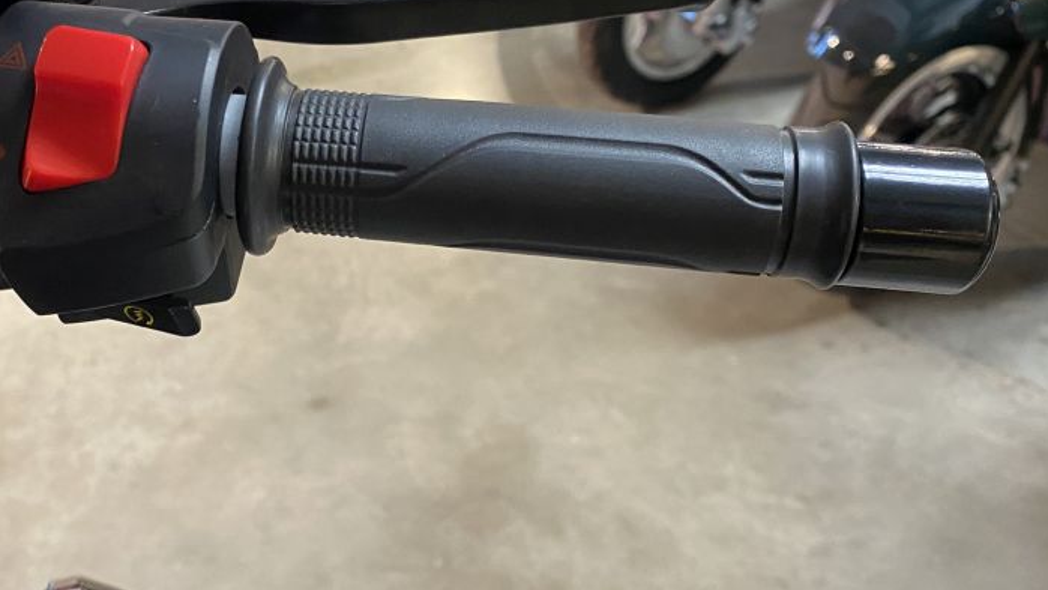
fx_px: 1195
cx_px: 362
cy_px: 229
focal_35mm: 43
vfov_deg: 27.7
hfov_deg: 46.7
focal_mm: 4.25
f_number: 1.8
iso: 320
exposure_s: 1/50
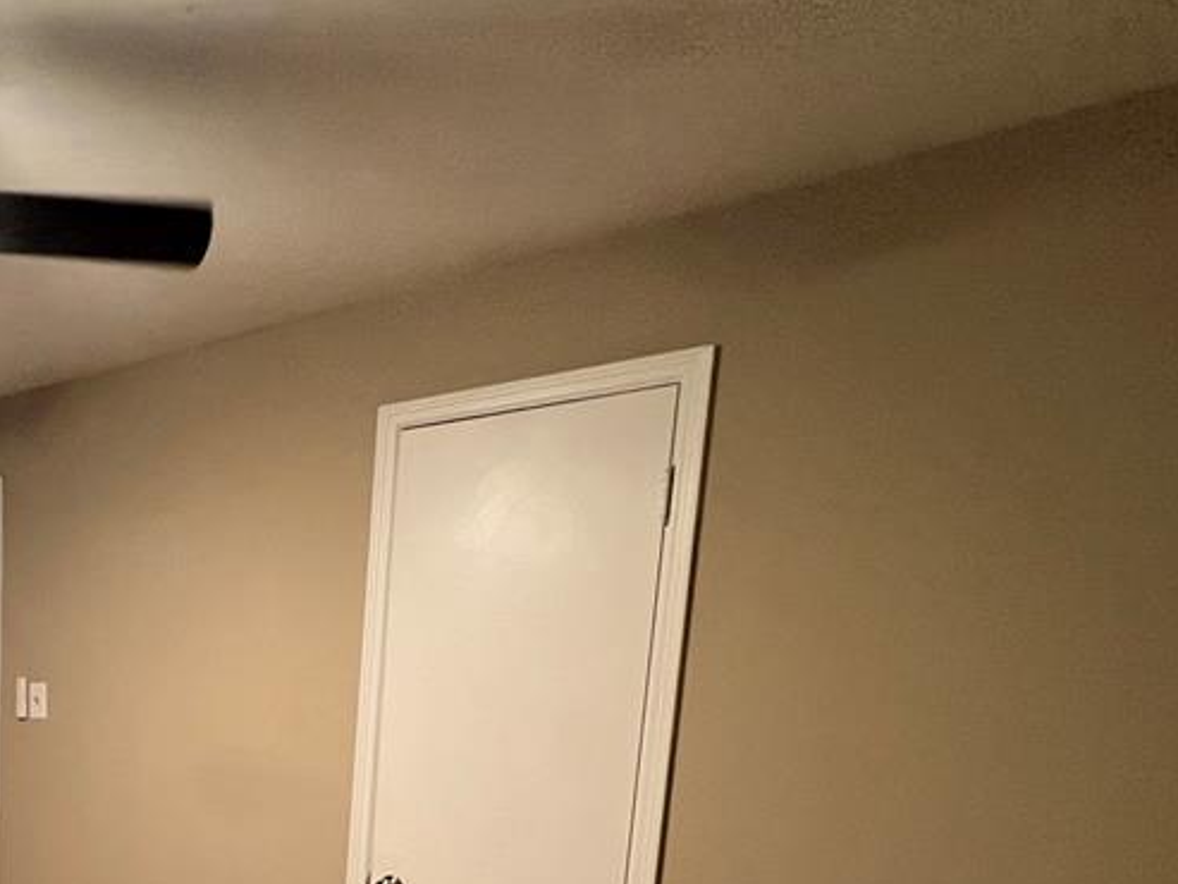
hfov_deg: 54.7
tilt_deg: -8.8
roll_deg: -1.5
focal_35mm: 27
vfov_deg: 45.2
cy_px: 839
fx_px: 919
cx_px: 72
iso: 320
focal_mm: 1.57
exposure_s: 1/59
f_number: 1.8
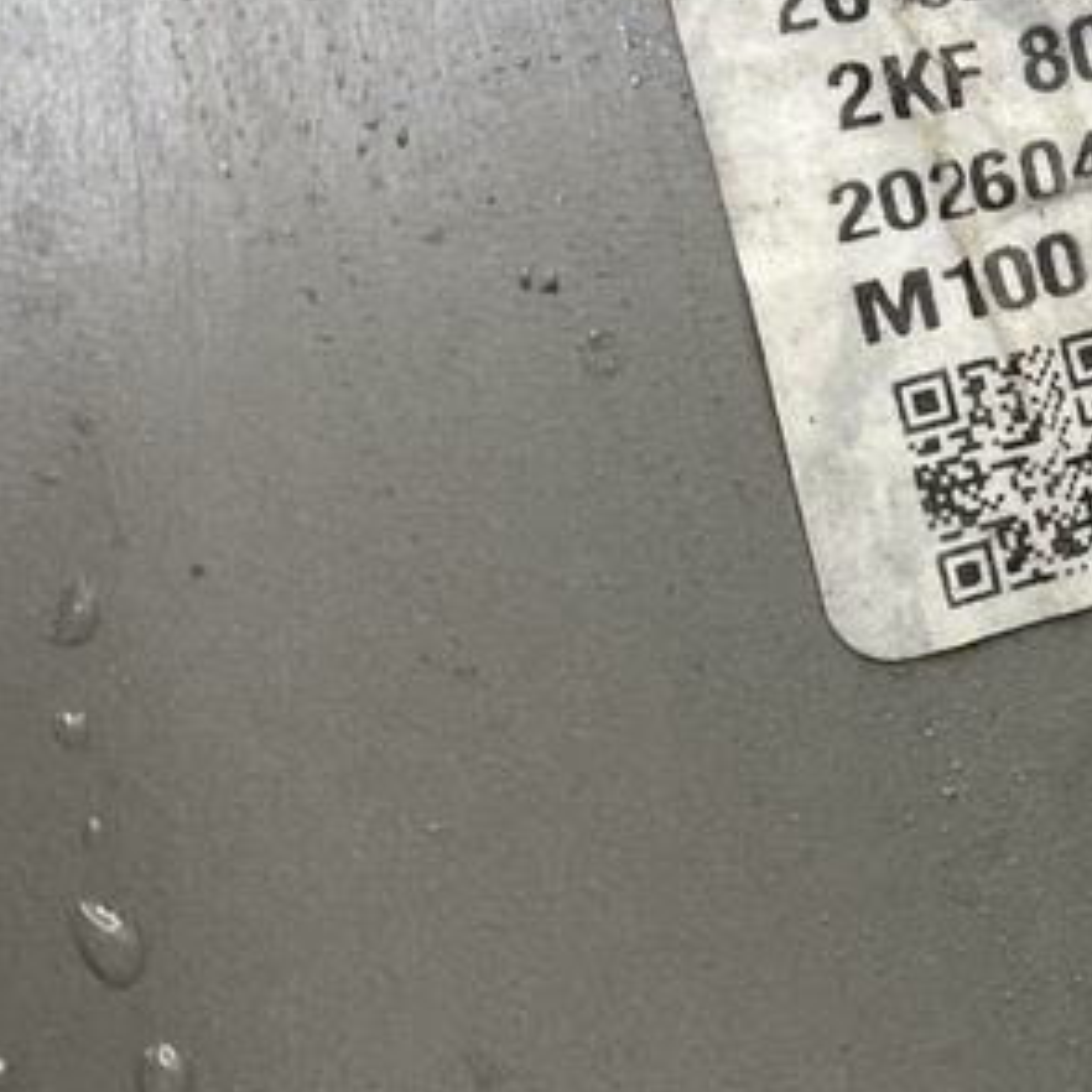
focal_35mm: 88
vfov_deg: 19.6
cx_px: 1720
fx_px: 3141
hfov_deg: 17.4
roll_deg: +8.8
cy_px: 245
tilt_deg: -32.8
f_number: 1.8
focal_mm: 3
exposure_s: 1/60
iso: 50
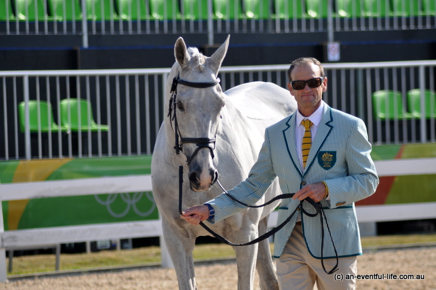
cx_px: 218
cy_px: 145
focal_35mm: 285
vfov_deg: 4.8
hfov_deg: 7.2
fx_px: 3449
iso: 400
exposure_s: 1/1250
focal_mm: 190
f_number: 4.8
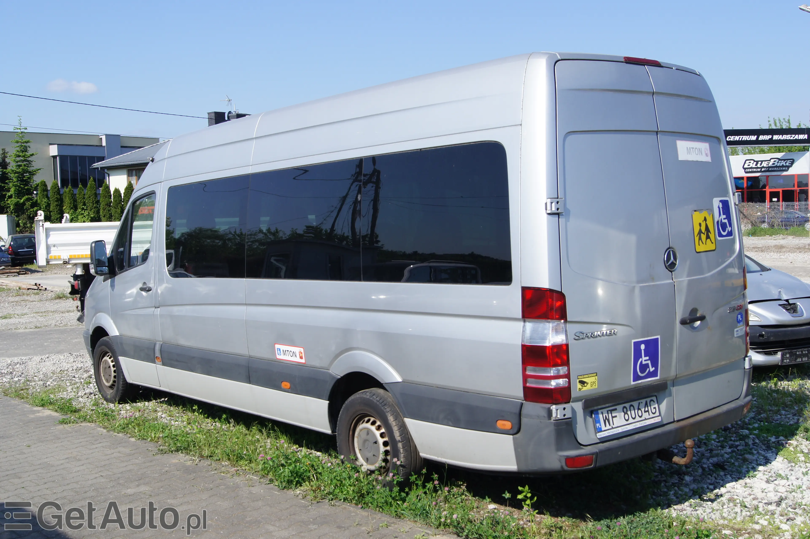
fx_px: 877
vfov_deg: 34.2
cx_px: 405
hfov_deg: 49.6
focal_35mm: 39
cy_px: 270
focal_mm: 26
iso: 100
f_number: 13
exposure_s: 1/100
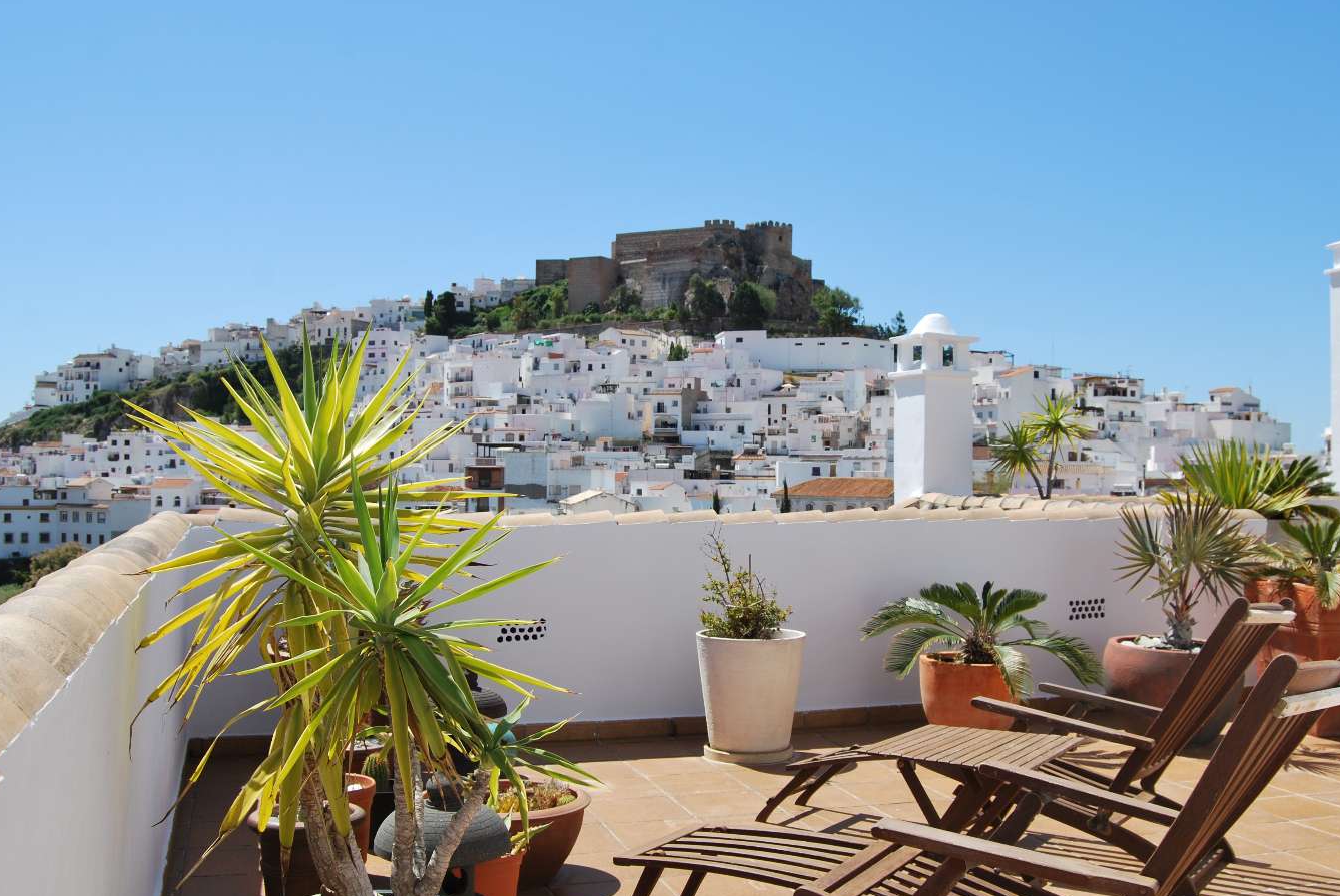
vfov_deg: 36.0
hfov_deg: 51.8
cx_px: 726
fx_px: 1379
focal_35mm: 37
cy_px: 467
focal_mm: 22
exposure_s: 1/320
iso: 100
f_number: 9
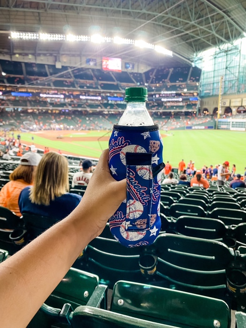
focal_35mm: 26
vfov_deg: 67.3
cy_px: 164
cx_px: 123
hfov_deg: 53.1
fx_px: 246
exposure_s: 1/60
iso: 100
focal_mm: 4.25
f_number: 1.8
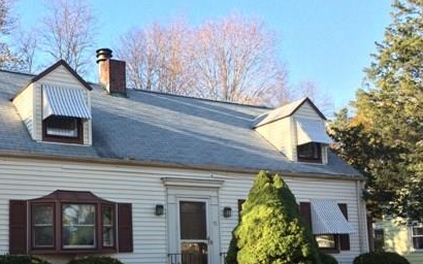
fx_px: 553
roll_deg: +2.1
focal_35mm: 48
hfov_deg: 41.3
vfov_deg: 26.4
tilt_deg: +3.7
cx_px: 143
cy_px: 205
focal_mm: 4.15
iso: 32
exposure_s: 1/622
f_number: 2.2
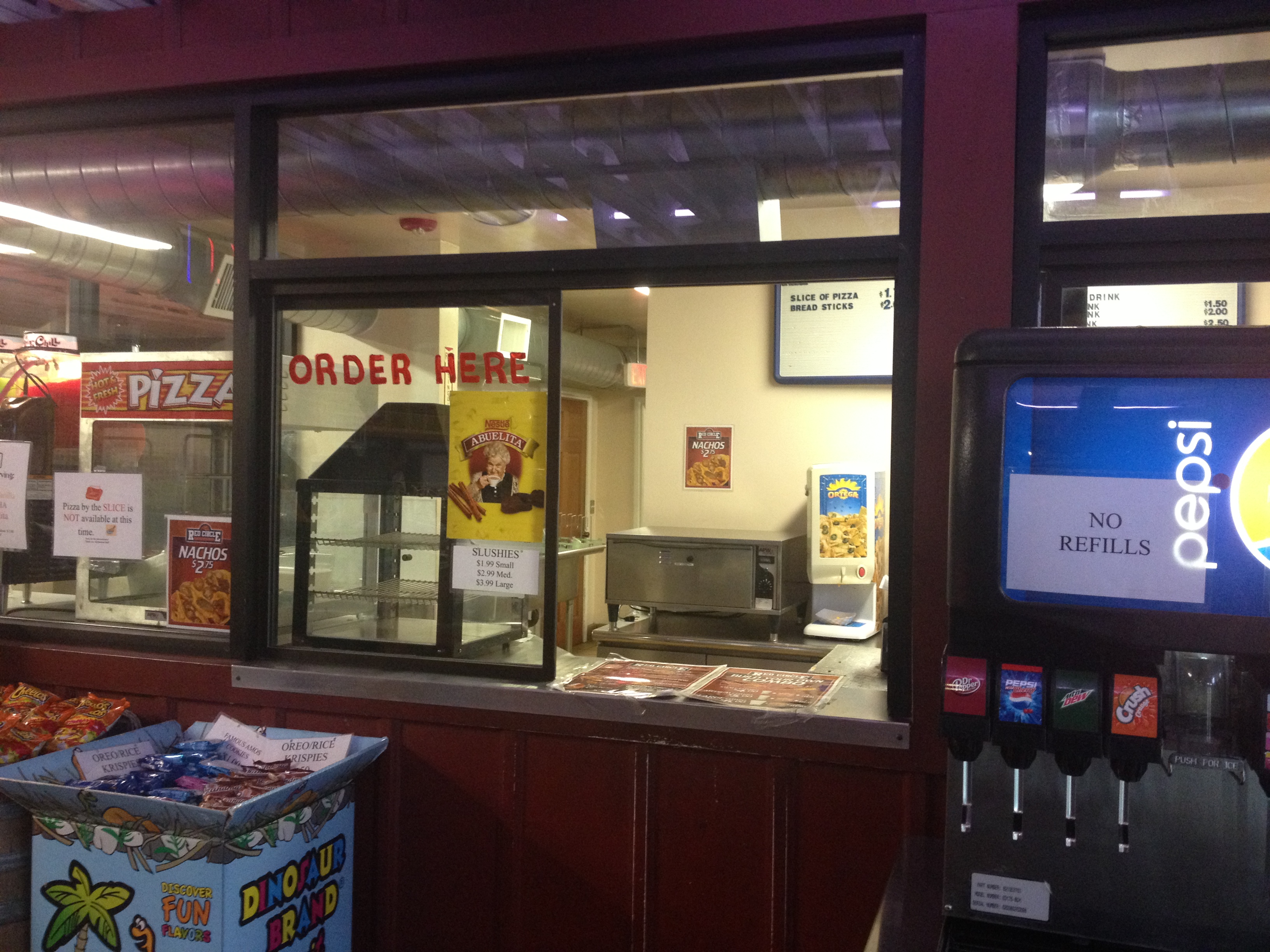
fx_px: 1284
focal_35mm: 35
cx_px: 635
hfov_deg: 52.6
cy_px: 476
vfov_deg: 40.7
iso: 250
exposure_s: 1/20
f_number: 2.4
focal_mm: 4.28
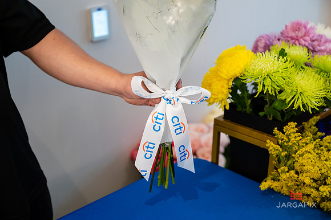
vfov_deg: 29.4
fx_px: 420
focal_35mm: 46
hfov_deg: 43.0
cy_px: 110
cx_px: 166
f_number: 3.2
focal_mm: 45
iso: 1600
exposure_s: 1/200
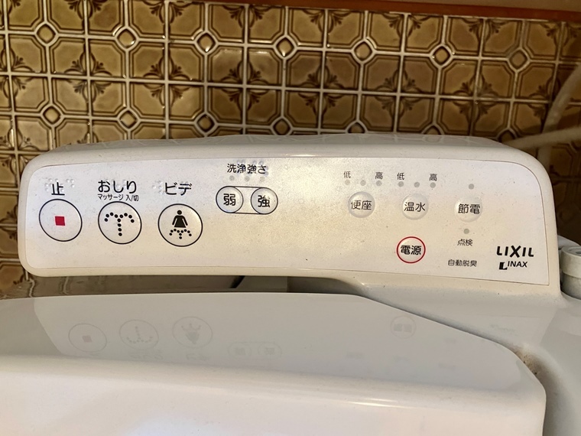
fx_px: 470
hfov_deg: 63.4
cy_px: 218
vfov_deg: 49.7
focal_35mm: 28
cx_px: 290
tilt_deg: -75.5
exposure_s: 1/50
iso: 160
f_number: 1.8
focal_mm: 3.99
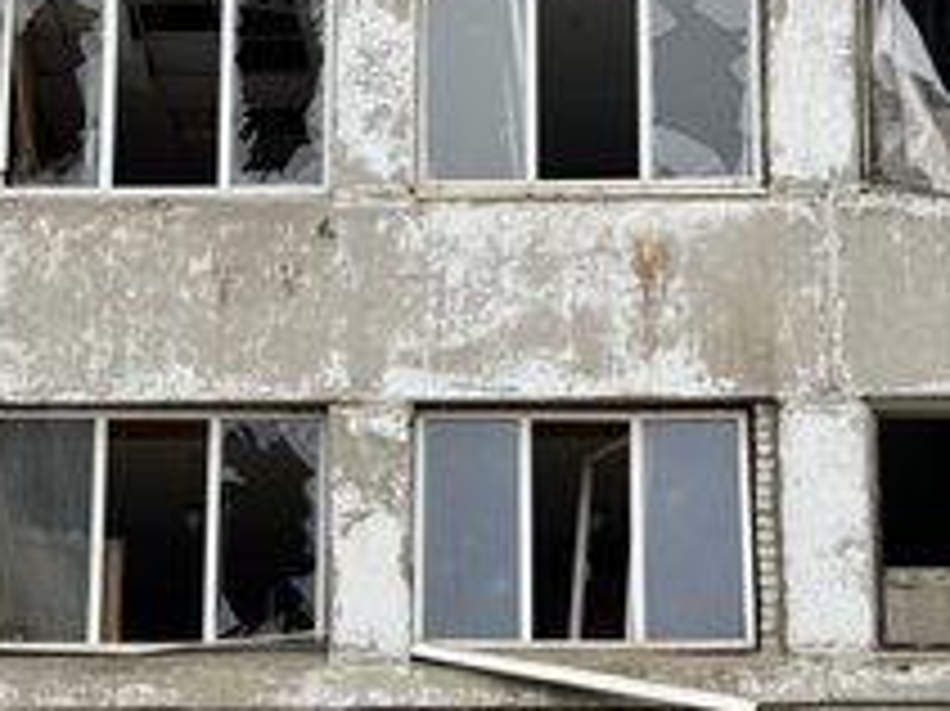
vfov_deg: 16.1
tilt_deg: +13.5
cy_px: 608
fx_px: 2496
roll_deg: -0.4
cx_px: 419
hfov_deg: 21.5
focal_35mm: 91
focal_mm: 6.76
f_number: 1.78
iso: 64
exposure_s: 1/484
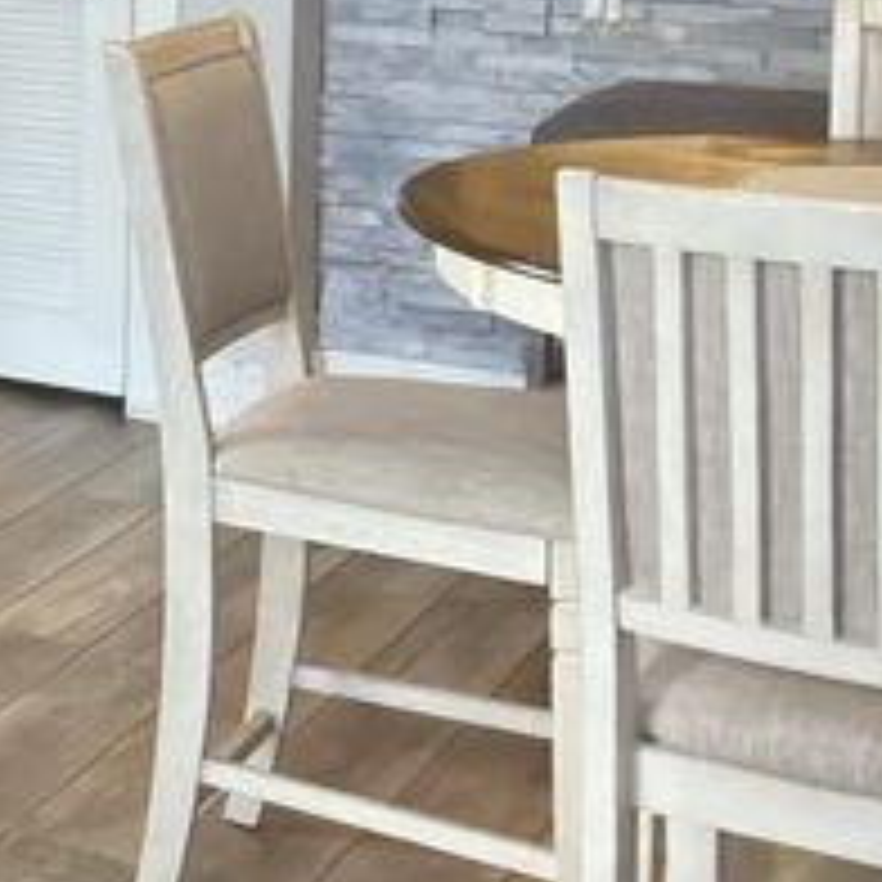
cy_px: 0
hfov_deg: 17.0
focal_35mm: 83
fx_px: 2393
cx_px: -734
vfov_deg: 20.2
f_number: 2.2
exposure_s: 1/30
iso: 200
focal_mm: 2.22
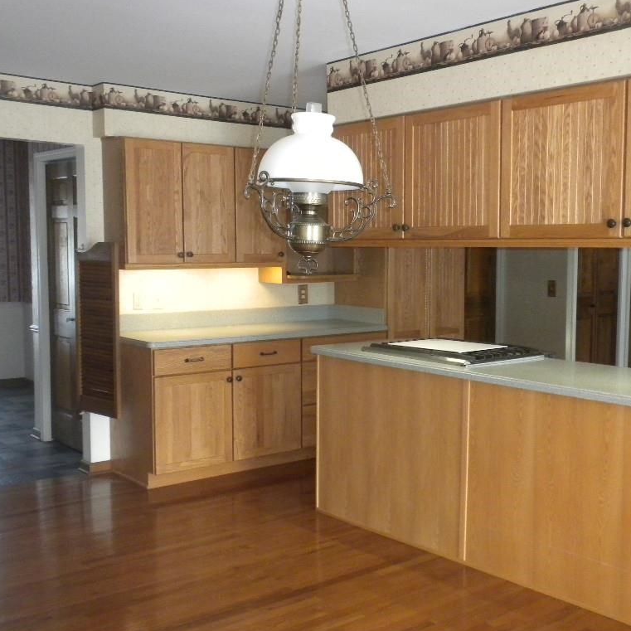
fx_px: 907
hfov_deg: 38.1
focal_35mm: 44
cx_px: 391
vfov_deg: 38.3
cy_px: 315
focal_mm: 6.6
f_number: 3.5
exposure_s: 1/58.7
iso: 400
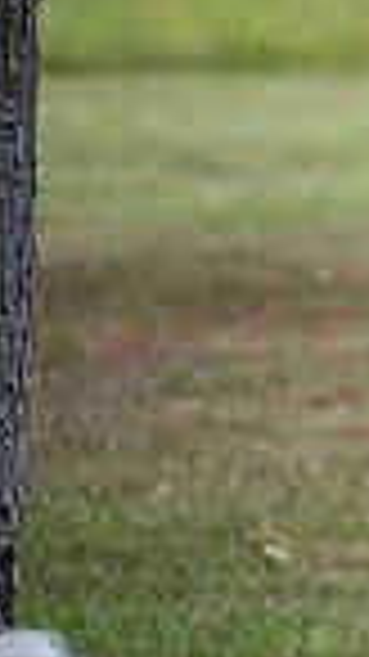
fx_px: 5782
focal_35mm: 332
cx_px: 1282
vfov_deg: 6.5
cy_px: 385
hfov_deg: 3.5
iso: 400
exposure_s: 1/640
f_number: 3.2
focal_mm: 80
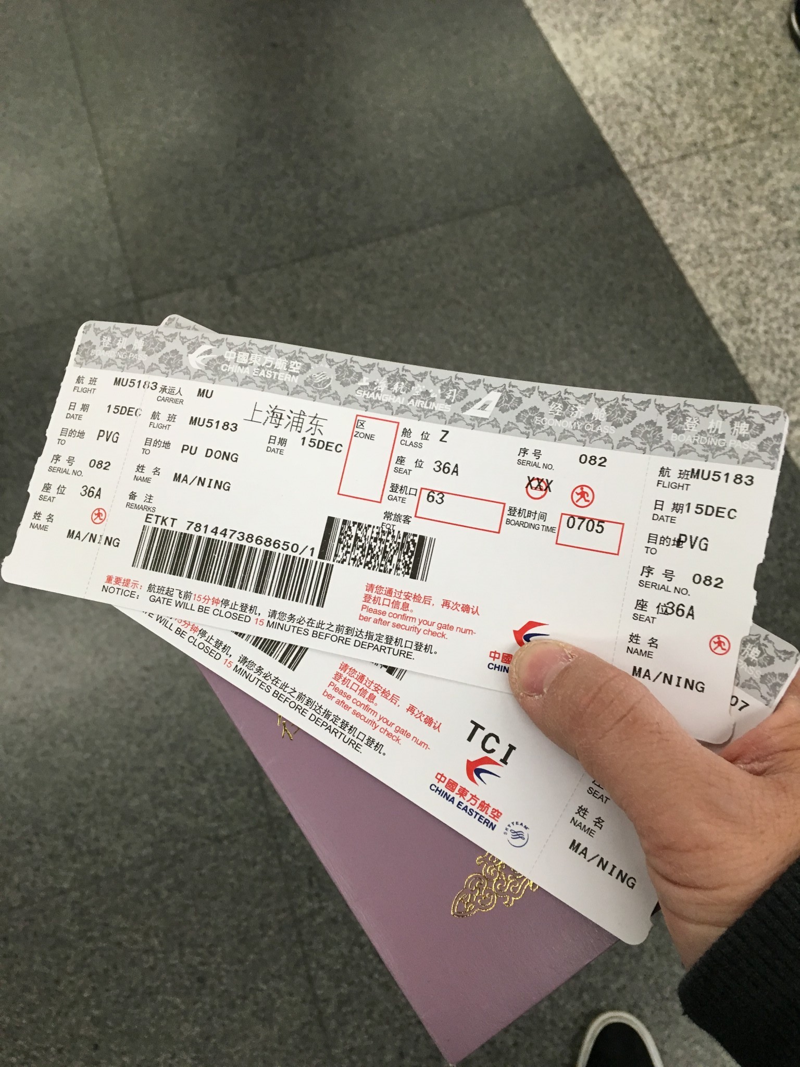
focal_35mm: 29
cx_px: 400
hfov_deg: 48.2
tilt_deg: -62.7
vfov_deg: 61.7
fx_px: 894
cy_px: 534
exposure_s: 1/33
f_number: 2.2
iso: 64
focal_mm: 4.15
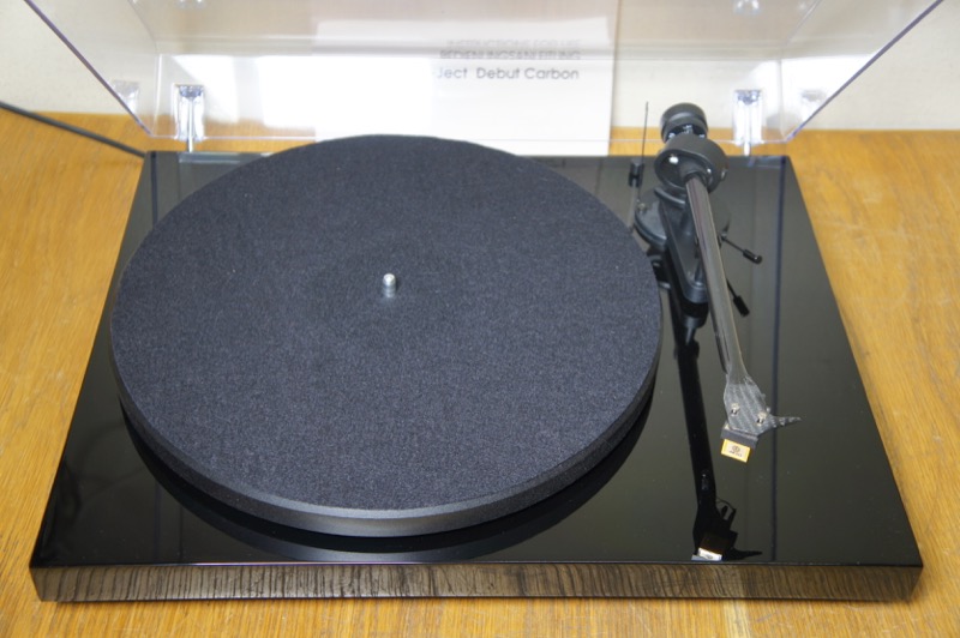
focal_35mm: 46
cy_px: 319
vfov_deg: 28.9
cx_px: 480
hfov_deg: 42.4
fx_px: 1239
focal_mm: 31
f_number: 4.5
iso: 200
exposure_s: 1/50
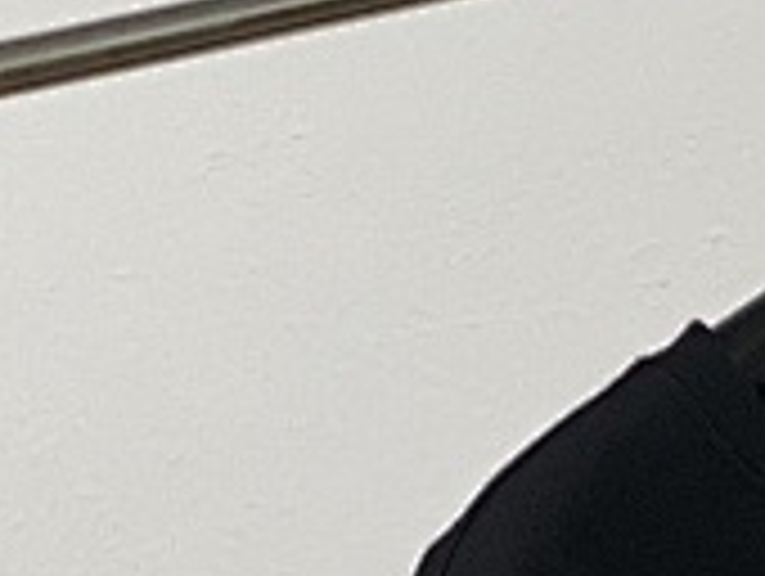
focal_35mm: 330
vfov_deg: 4.4
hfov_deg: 6.0
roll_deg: +9.7
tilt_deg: -11.6
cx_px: 936
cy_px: 1413
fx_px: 7303
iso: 100
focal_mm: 6
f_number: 2
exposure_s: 1/122
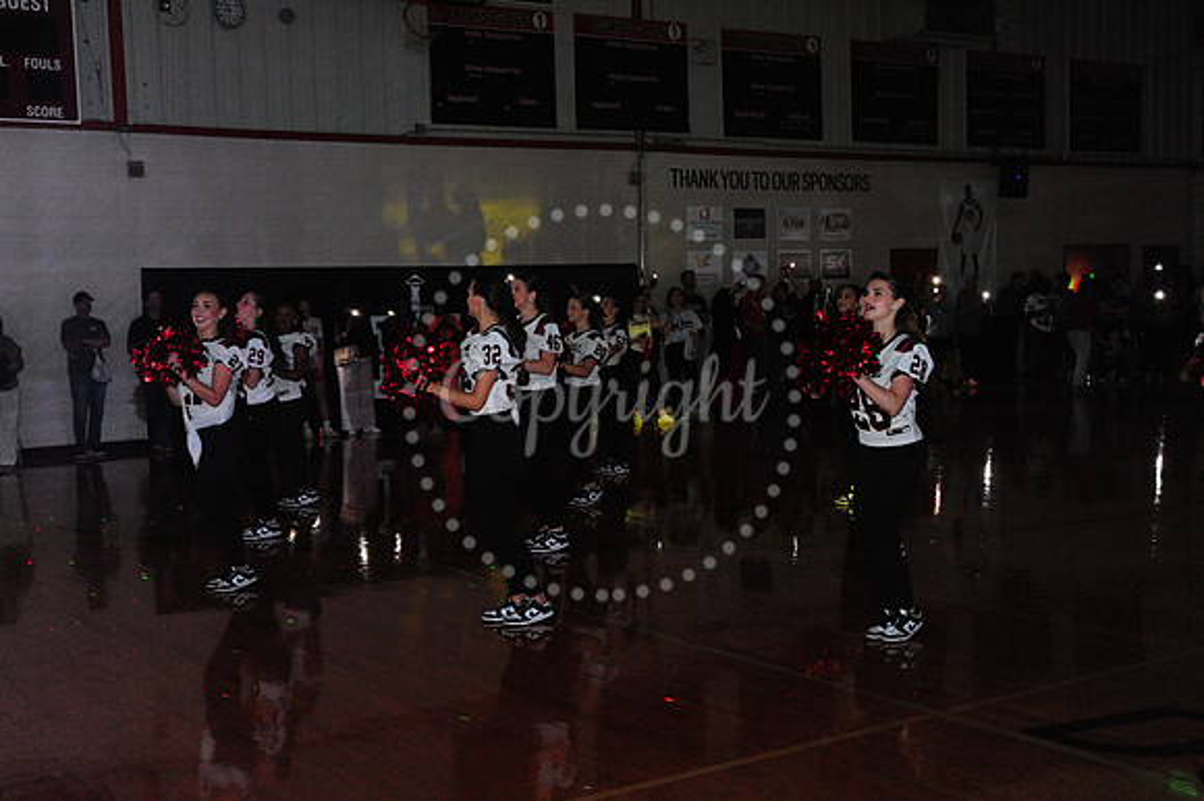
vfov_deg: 29.2
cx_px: 602
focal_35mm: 46
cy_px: 400
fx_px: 1538
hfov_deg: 42.8
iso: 6400
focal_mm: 46
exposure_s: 1/60
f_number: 5.6
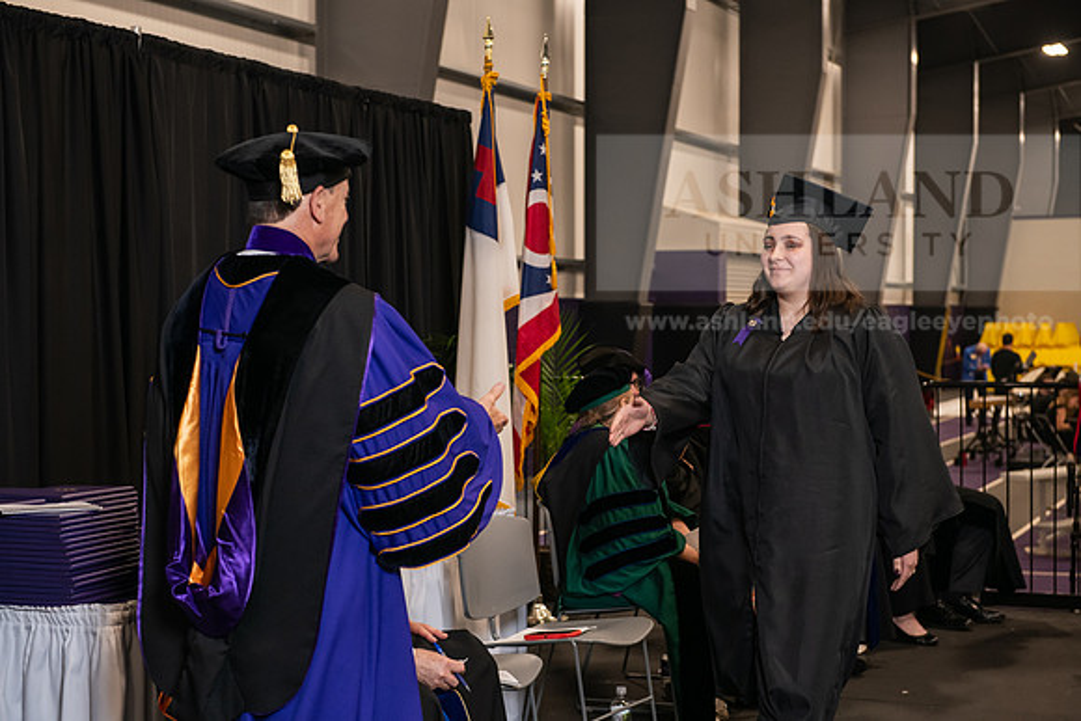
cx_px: 540
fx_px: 1982
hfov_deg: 30.5
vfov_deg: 20.6
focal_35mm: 66
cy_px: 360
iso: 1600
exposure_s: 1/125
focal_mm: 66
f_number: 5
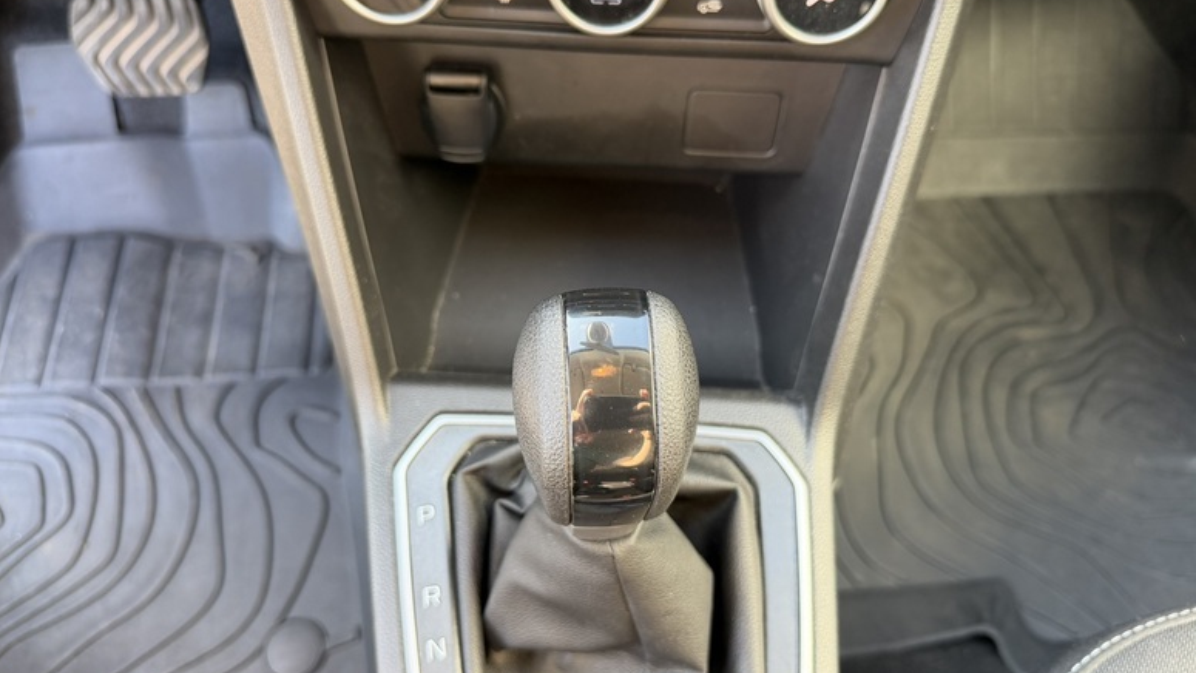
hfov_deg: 69.9
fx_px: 856
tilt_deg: -60.0
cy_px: 341
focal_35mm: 27
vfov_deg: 42.9
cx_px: 605
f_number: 1.78
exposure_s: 1/87
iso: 200
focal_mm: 6.76
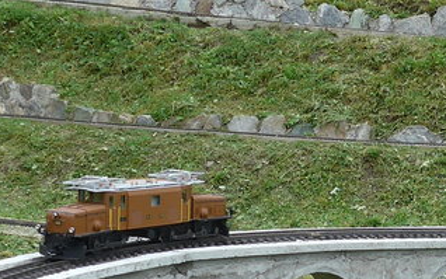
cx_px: 468
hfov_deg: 17.5
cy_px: 193
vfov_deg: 11.3
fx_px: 1410
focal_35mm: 116
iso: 80
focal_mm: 6
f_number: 2.8
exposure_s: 1/640
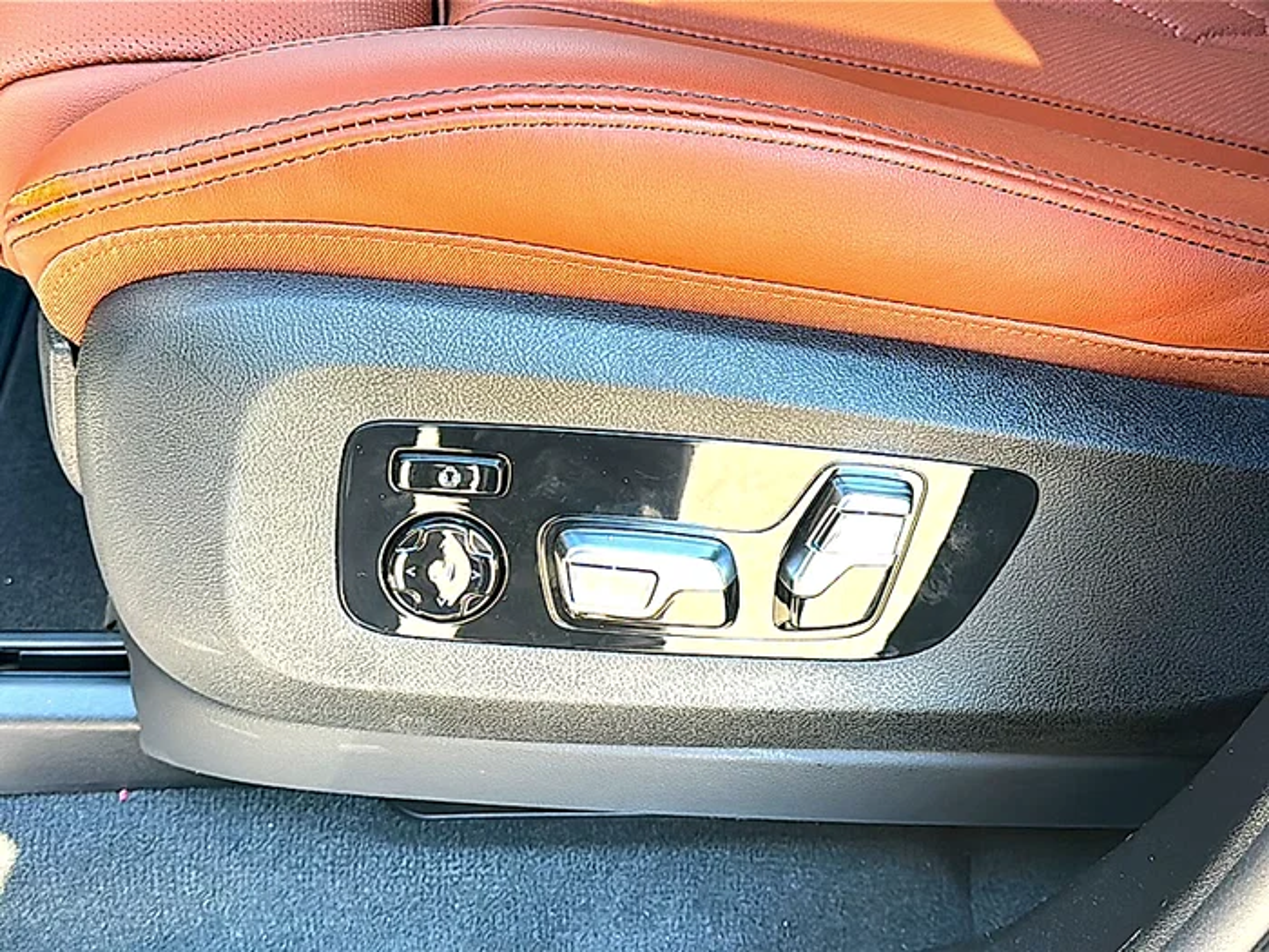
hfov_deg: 43.9
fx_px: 1576
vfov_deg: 33.6
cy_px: 476
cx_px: 634
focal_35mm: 43
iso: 100
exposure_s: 1/147
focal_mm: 6.86
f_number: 1.78
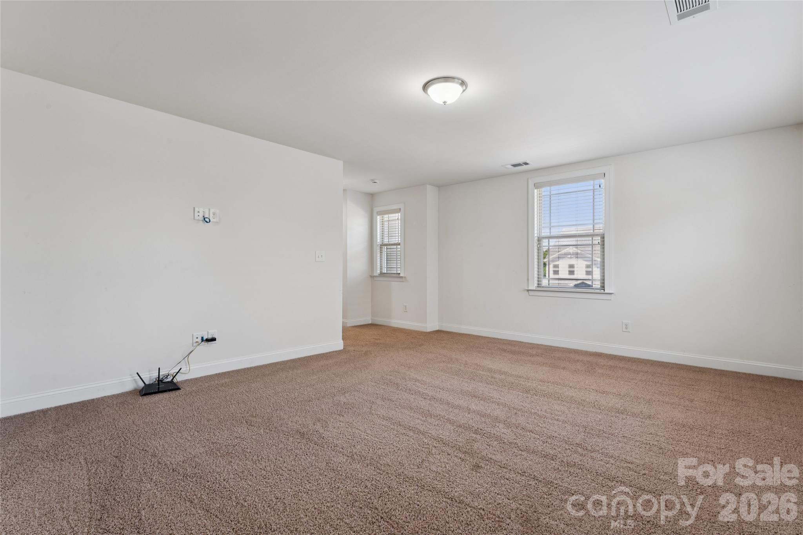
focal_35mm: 17
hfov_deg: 94.3
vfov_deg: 71.4
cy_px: 268
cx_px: 402
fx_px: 372
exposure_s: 1/2
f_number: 13
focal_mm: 16.7
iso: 100
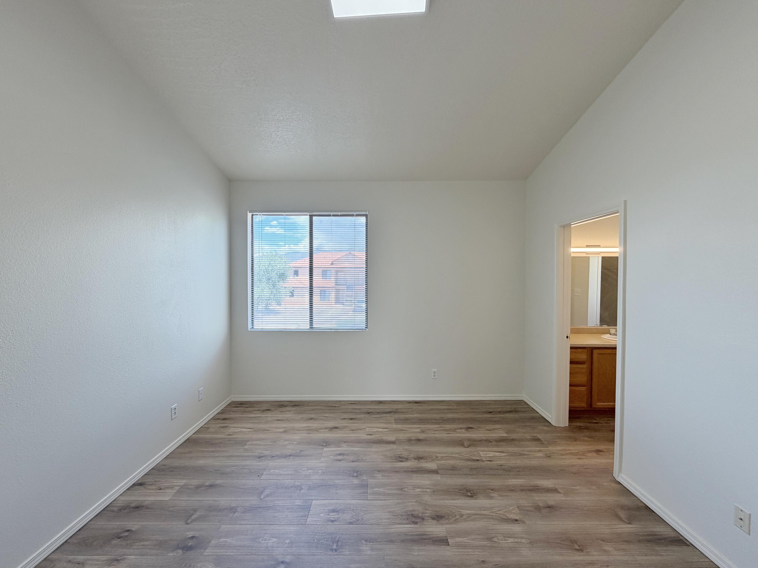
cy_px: 284
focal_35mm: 14
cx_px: 379
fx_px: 307
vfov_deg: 85.7
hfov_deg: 102.1
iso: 80
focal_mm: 2.22
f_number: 2.2
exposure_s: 1/120
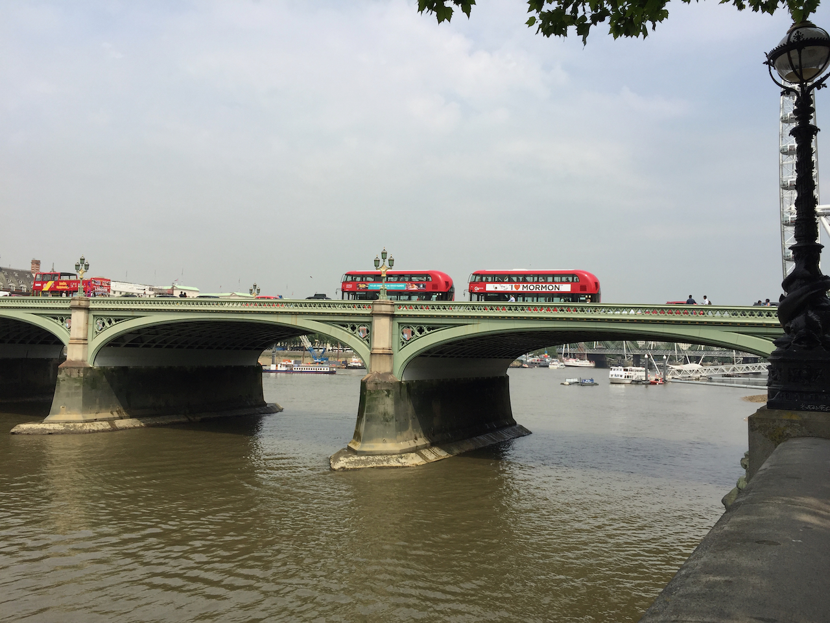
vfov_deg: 48.2
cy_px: 312
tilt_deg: +3.0
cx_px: 415
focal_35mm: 29
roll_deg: -2.2
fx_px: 695
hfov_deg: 61.7
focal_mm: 4.15
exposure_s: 1/2475
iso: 32
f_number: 2.2
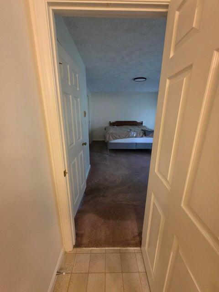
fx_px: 110
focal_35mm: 13
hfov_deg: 89.9
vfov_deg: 106.2
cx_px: 110
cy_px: 146
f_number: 1.9
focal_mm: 2.2
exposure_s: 1/60
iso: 500
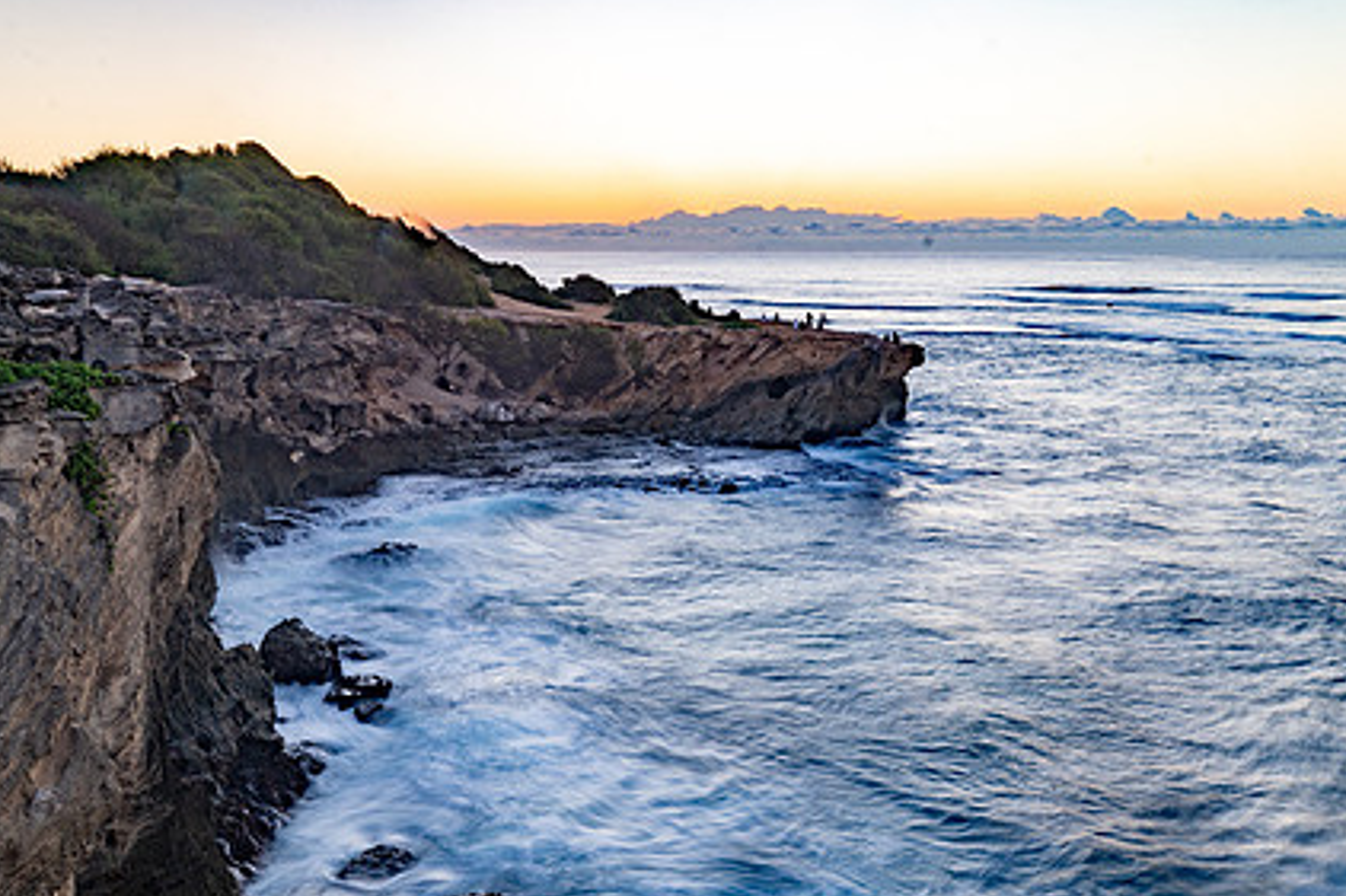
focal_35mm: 33
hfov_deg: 57.2
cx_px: 730
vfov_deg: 39.6
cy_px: 579
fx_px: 1233
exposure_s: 1
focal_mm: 24
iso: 100
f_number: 16
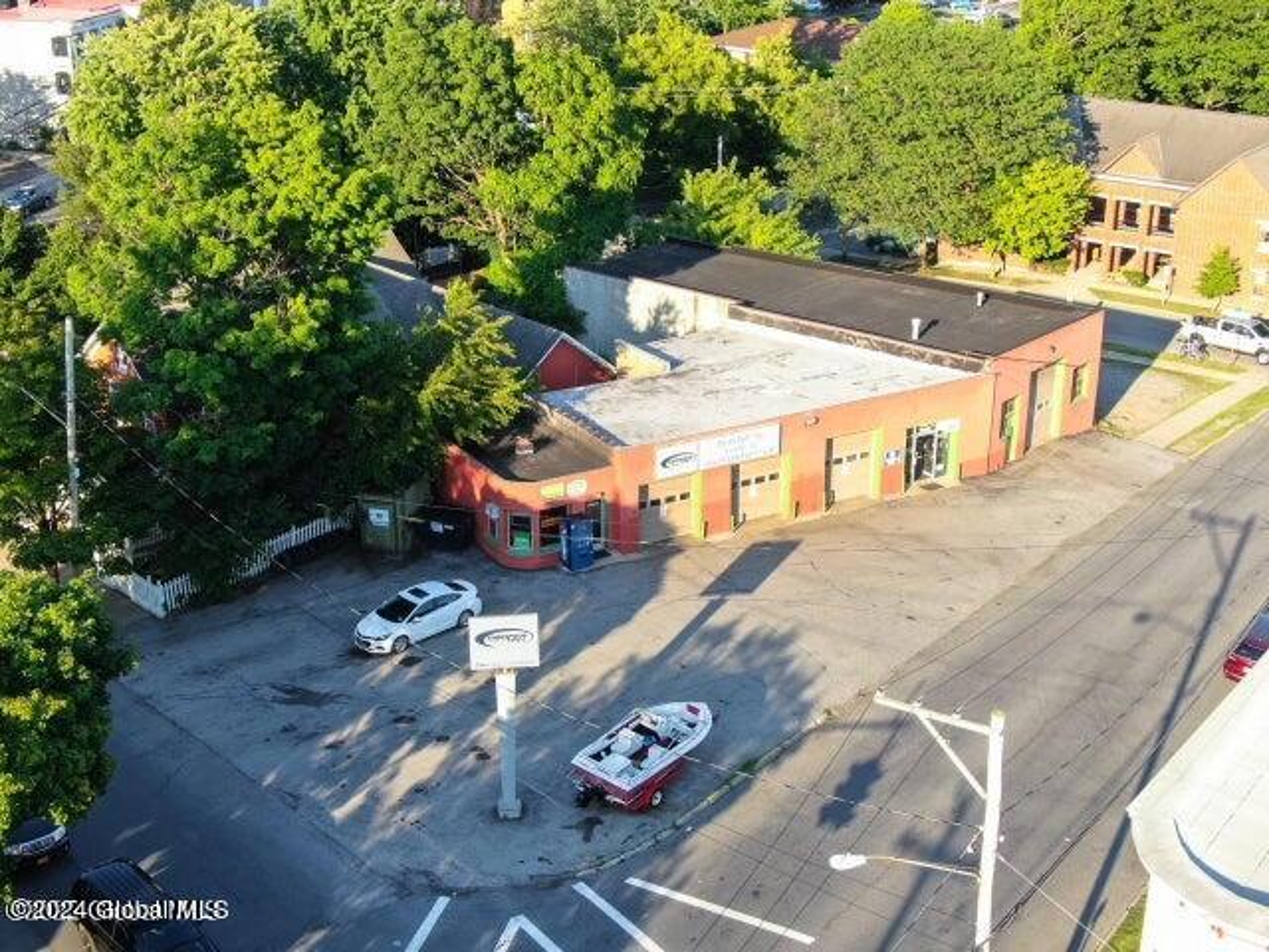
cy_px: 476
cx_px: 634
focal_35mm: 48
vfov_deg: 30.3
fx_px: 1760
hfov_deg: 39.7
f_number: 3.8
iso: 100
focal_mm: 8.6
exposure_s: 1/160
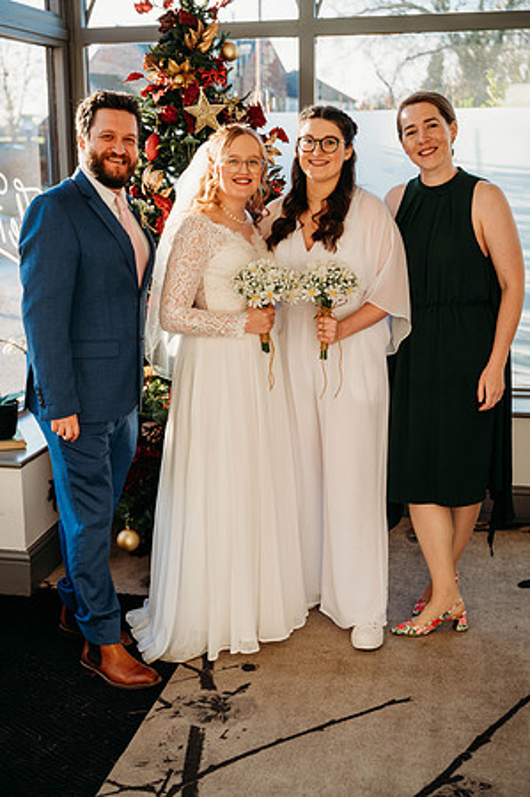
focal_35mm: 47
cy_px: 398
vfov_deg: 42.0
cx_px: 265
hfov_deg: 28.6
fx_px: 1040
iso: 140
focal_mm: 47
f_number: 3.5
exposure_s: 1/200
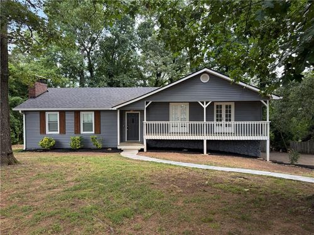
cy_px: 118
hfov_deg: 71.6
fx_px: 218
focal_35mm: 24
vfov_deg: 56.8
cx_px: 157
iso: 100
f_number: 1.78
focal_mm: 6.76
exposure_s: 1/389
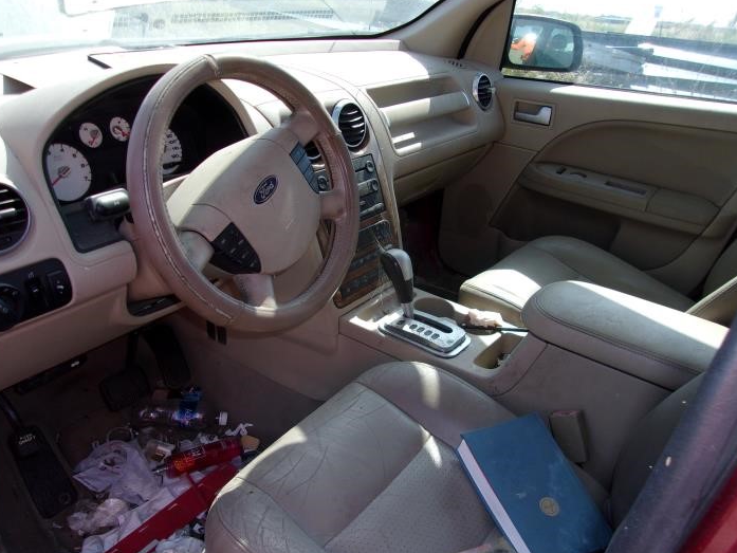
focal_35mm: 31
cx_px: 375
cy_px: 254
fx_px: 660
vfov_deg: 45.4
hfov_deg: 58.3
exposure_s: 1/400
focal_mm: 4.9
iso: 80
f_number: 3
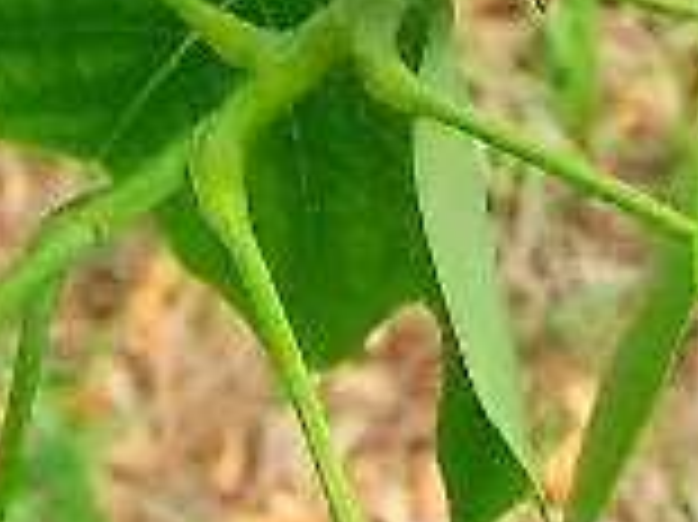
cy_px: -724
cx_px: 473
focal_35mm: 265
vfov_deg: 5.4
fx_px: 5339
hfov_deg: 7.5
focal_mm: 6.7
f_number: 2.8
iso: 80
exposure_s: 1/125
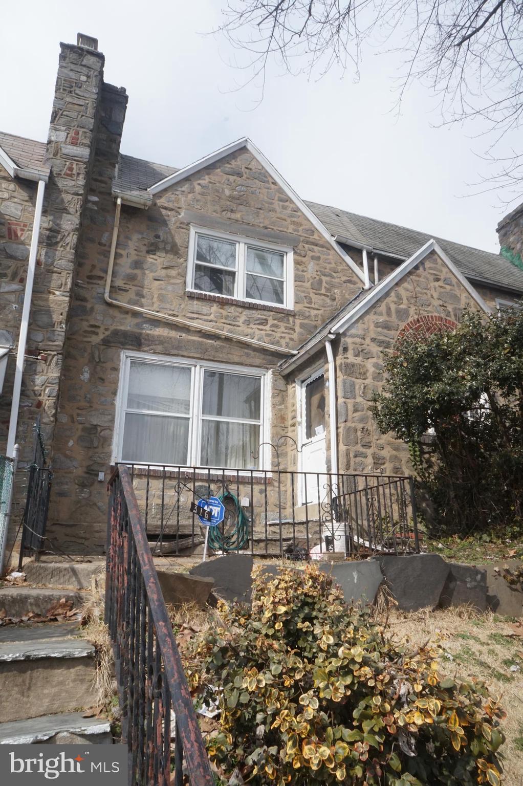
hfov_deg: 53.1
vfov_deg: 73.8
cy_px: 393
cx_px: 262
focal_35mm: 24
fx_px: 524
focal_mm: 16
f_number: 18
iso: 500
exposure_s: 1/160
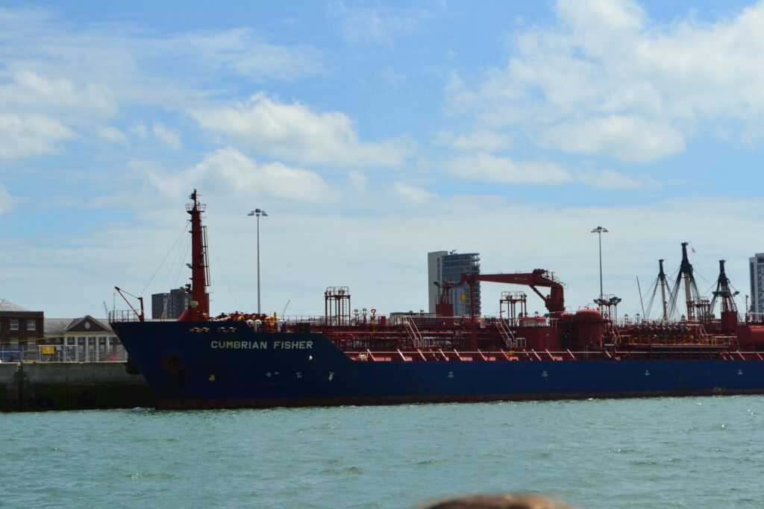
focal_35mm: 72
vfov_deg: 18.9
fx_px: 1528
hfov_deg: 28.1
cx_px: 382
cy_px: 254
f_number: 11
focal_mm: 48
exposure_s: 1/500
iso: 280
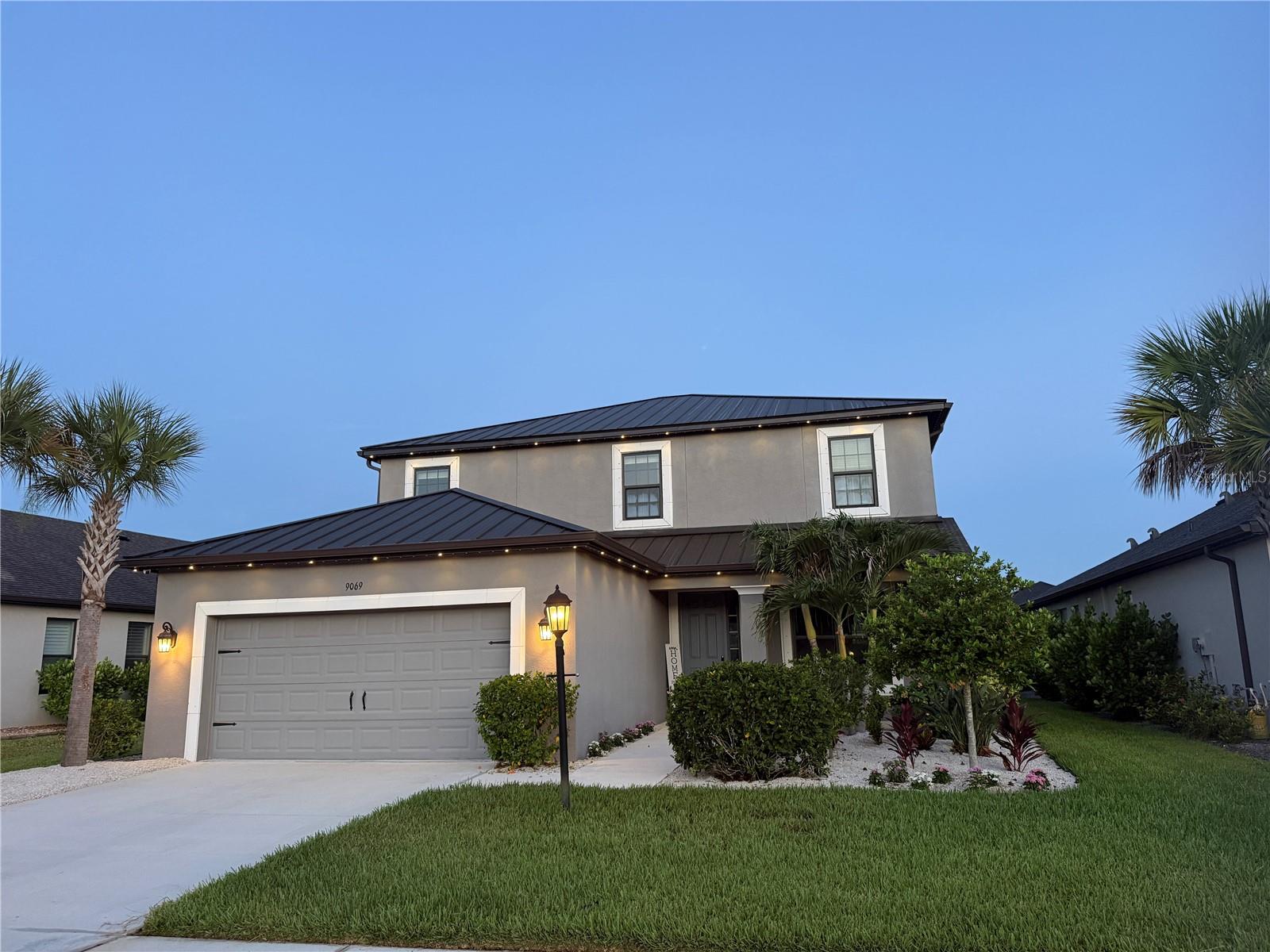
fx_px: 881
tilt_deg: +11.9
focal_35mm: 24
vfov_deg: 56.8
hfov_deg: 71.6
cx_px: 635
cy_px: 476
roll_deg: +1.9
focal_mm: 6.76
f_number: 1.78
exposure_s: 1/60
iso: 400
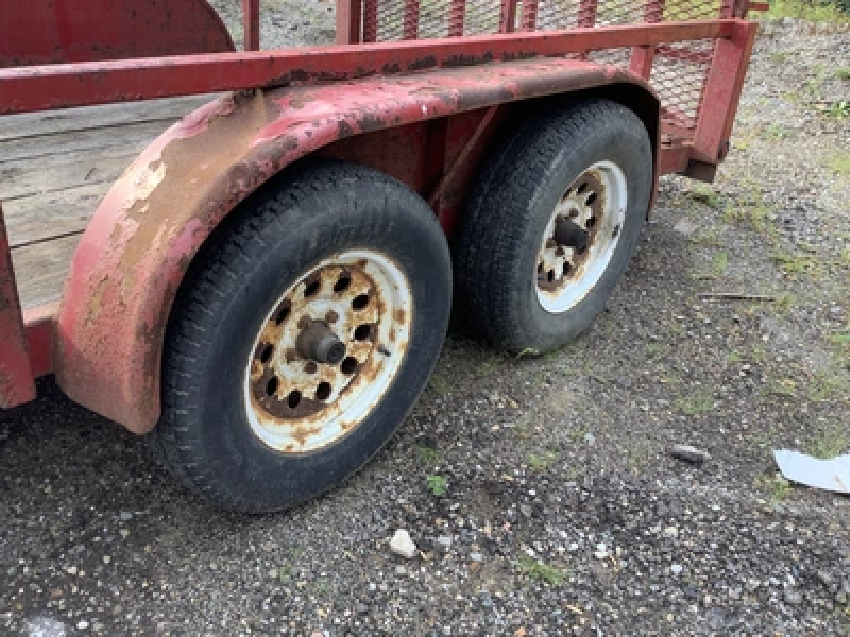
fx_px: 761
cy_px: 318
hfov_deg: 58.4
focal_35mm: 31
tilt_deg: -30.1
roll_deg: -5.8
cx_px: 425
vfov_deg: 45.4
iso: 64
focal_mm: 3.3
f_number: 2.4
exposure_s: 1/120
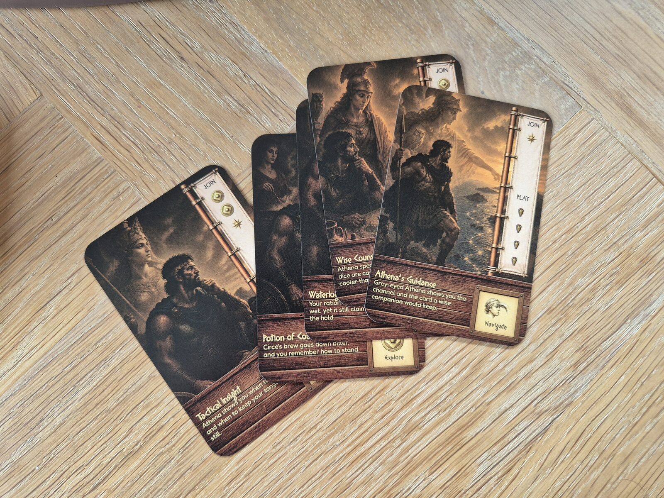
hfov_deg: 73.9
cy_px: 249
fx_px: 441
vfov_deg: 58.9
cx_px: 332
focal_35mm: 23
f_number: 1.8
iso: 200
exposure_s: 1/180
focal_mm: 5.4
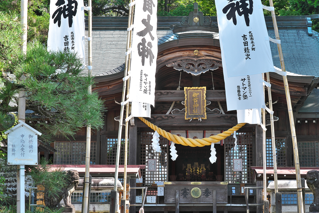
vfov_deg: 17.1
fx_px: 709
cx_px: 197
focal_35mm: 80
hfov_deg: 25.3
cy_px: 101
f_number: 10
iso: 200
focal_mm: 49
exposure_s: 1/100
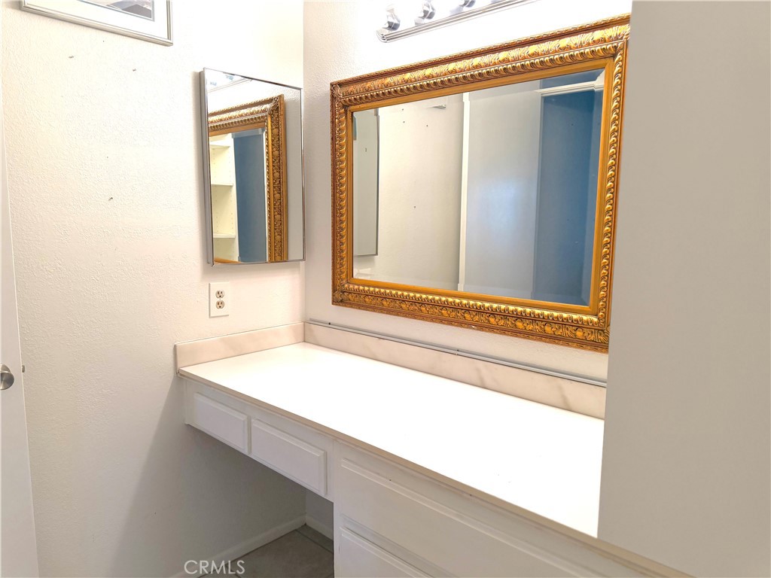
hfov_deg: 71.6
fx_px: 535
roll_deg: -1.0
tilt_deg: -7.5
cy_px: 289
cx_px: 386
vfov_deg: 56.8
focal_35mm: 24
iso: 200
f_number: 1.78
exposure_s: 1/177
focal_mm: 6.76
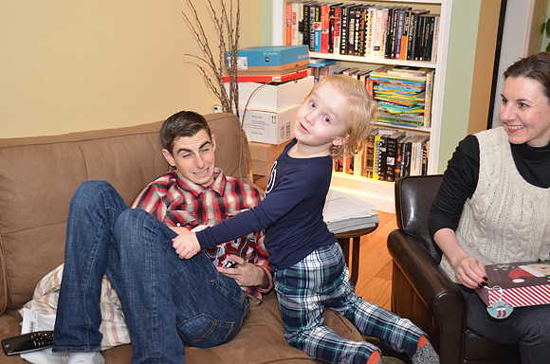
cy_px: 182
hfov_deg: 37.9
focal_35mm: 52
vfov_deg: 25.6
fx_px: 800
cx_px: 275
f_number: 4.5
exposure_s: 1/60
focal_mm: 35
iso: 800
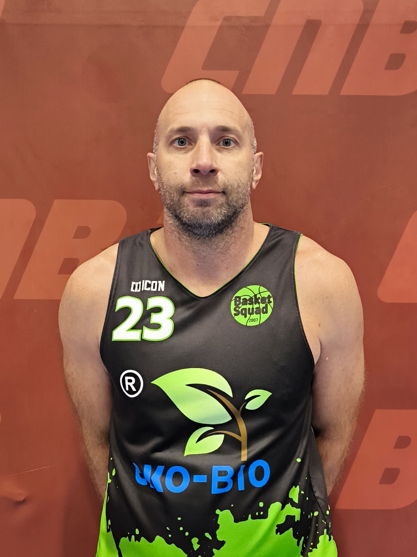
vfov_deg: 61.7
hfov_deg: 48.2
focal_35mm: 29
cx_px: 208
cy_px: 278
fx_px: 466
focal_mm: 6.92
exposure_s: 1/50.3
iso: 250
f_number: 1.9
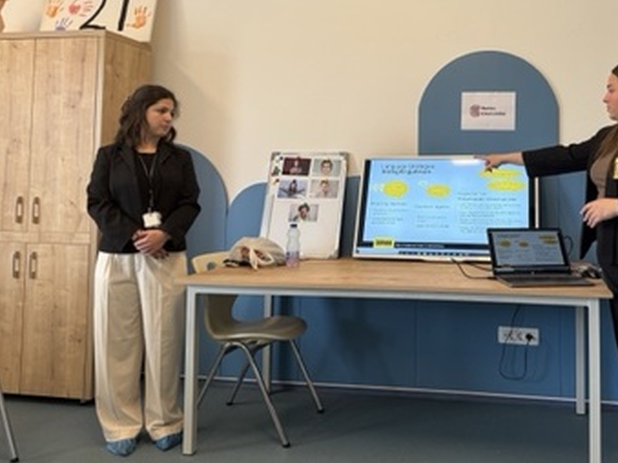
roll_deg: -0.7
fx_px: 607
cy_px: 140
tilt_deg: +3.1
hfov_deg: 52.4
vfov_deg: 41.0
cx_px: 436
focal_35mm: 34
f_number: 1.78
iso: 125
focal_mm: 6.76
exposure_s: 1/100
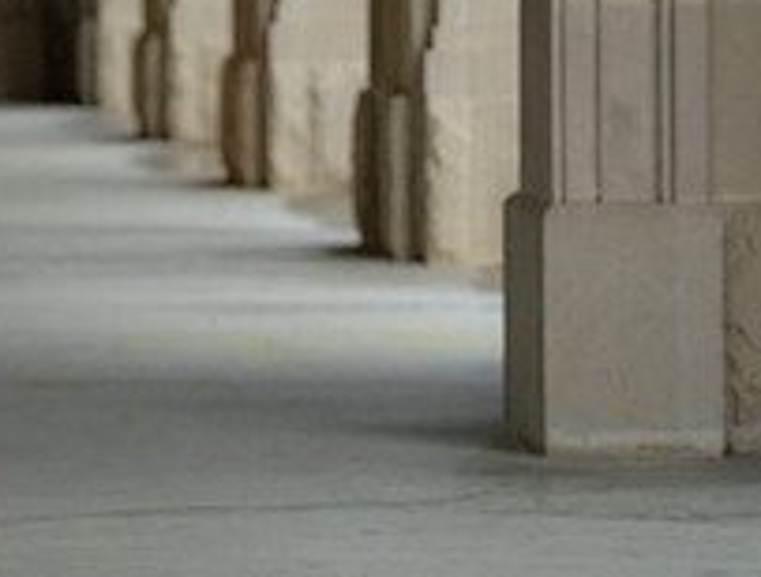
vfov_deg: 6.6
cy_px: 85
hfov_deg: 8.5
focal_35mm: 227
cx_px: -264
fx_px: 5011
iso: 1600
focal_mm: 70
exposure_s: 1/250
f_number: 2.8
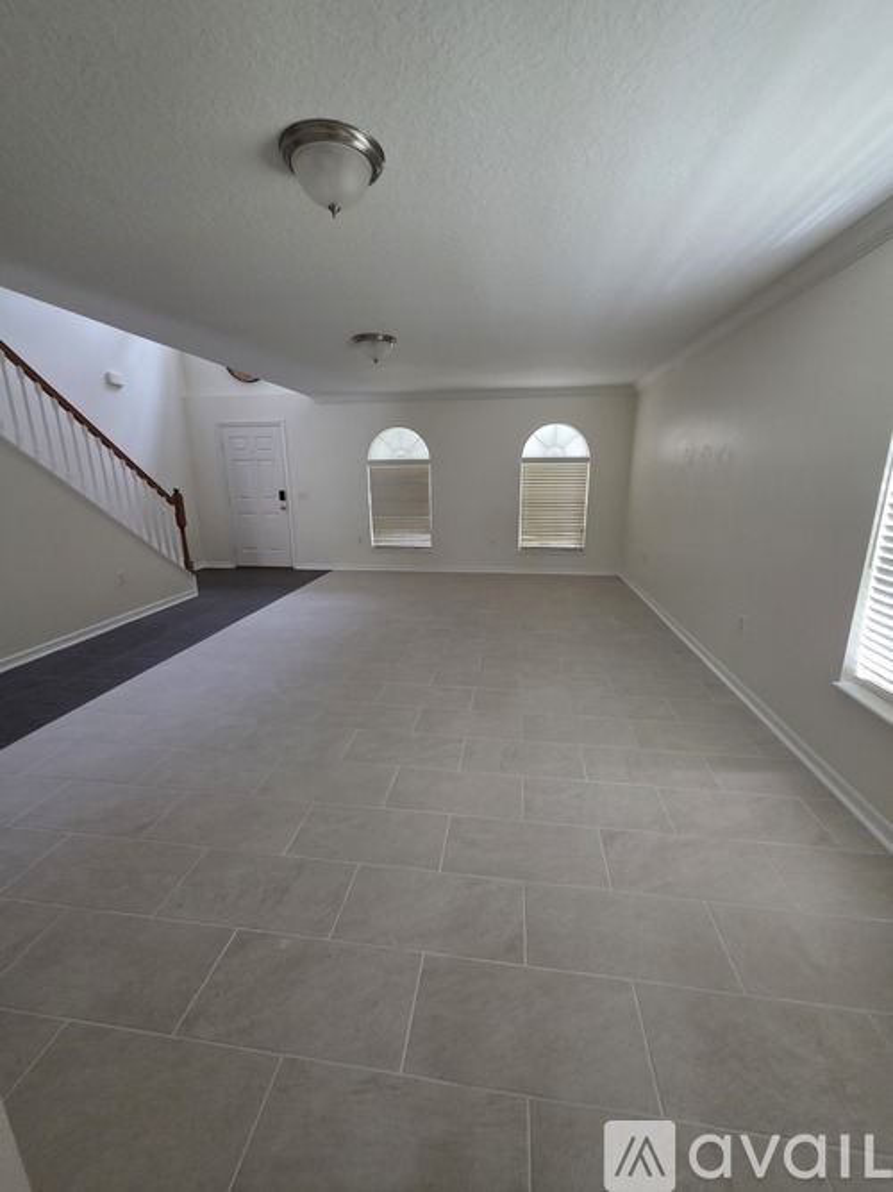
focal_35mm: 13
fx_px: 447
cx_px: 446
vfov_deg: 106.2
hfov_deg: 89.9
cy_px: 596
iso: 250
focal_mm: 2.2
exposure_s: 1/60
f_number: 1.9
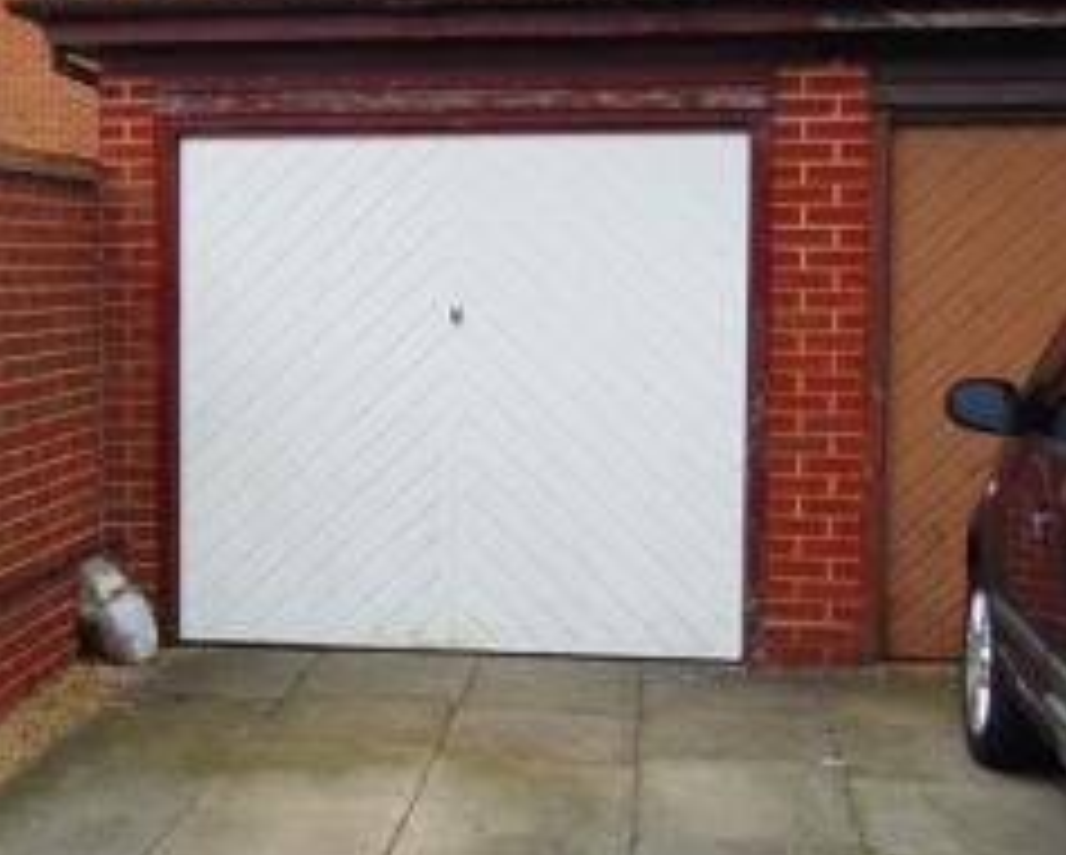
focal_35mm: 72
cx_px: 155
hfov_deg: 25.7
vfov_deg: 21.3
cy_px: 412
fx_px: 2273
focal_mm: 5.4
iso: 80
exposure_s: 1/640
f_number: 3.1
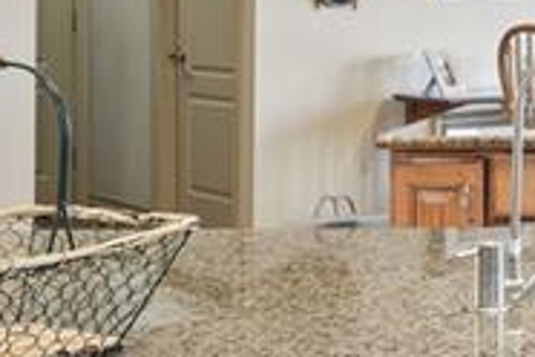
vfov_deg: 15.2
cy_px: -24
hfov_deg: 19.6
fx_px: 1308
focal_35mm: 88
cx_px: 840
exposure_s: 1/13
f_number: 8
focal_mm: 16
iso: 400
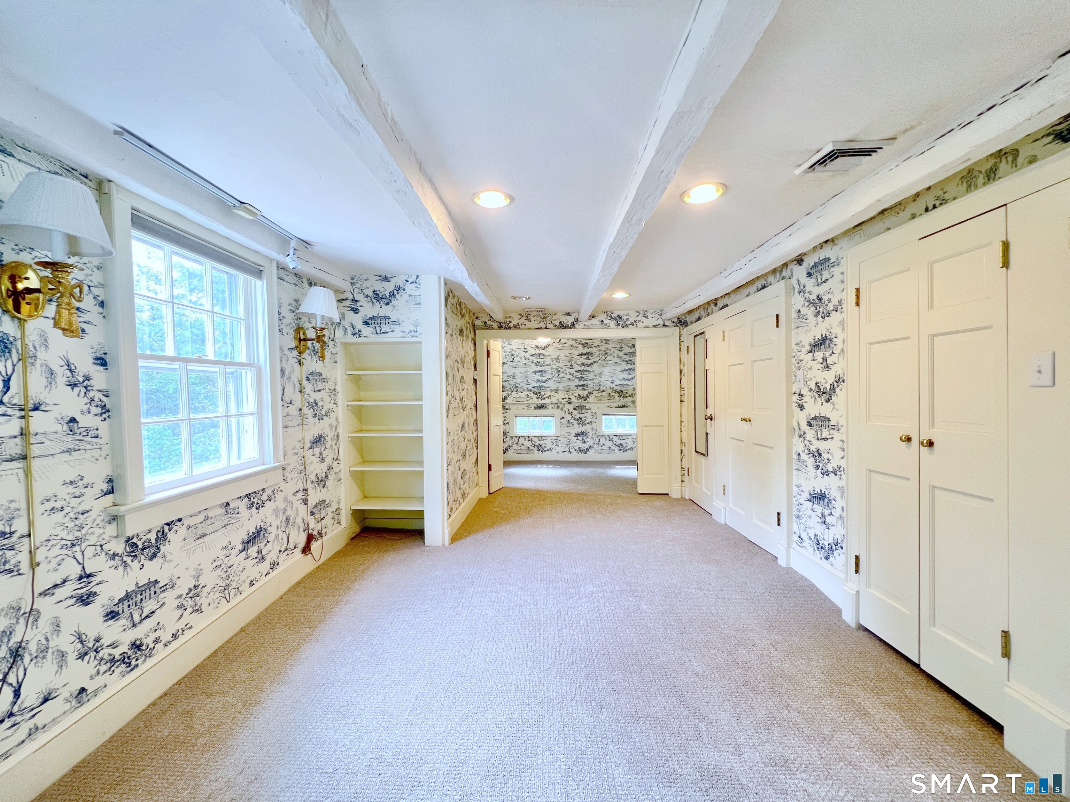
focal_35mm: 13
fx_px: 402
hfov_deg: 106.2
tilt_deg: -1.5
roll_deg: +1.2
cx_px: 535
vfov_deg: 89.9
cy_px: 401
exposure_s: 1/60
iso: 160
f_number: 1.8
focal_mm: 1.57
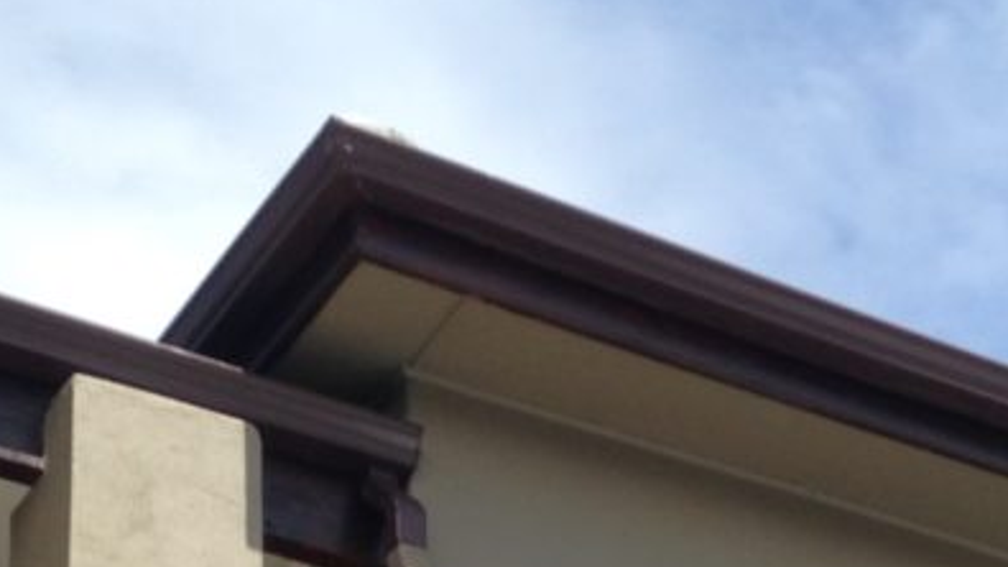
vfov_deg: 10.3
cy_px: 787
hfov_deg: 18.6
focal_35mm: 115
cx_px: 623
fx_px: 3073
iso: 50
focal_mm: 4.12
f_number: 2.4
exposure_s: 1/1205
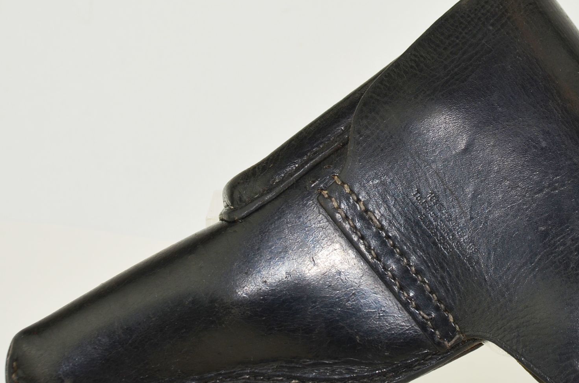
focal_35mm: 156
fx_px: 2504
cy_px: 181
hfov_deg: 13.2
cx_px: 410
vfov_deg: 8.8
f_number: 5
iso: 200
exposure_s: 1/160
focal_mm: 62
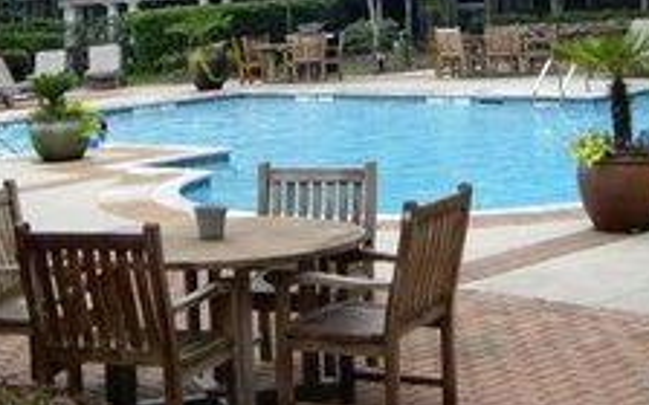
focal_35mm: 90
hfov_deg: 23.0
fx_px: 1592
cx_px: 374
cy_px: 97
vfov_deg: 14.5
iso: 50
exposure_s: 1/80
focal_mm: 6.2
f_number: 4.3
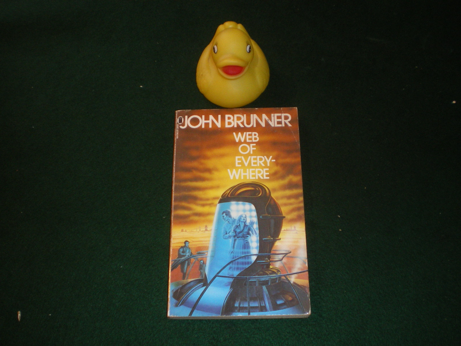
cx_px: 230
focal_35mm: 38
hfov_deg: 49.0
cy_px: 173
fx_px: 506
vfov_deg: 37.7
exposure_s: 1/50
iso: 250
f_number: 3.1
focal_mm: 6.3
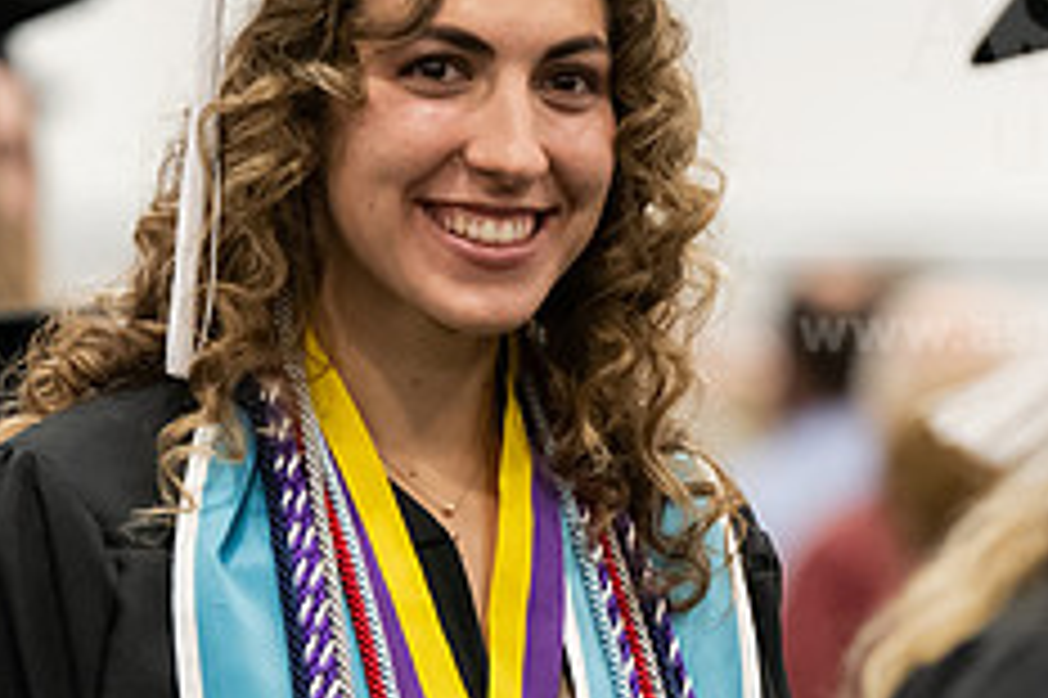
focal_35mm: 424
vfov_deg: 3.2
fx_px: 12334
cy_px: 426
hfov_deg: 4.9
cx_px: 594
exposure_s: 1/200
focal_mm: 170
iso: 3200
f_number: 3.2
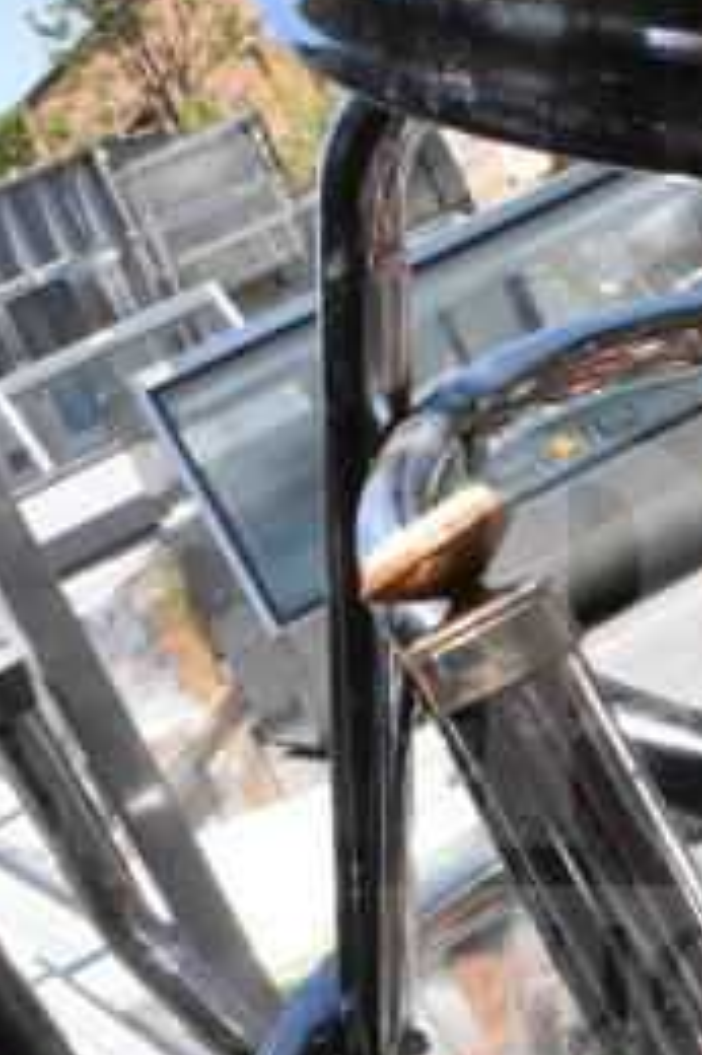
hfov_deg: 14.0
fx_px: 2782
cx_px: 832
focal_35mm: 95
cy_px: 757
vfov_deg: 21.3
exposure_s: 1/2000
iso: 6400
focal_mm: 18
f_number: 22
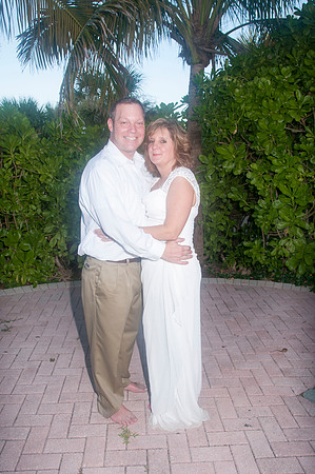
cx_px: 158
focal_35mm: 30
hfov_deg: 43.5
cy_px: 237
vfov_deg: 62.0
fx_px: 395
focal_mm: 20
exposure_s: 1/125
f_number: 9
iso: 200
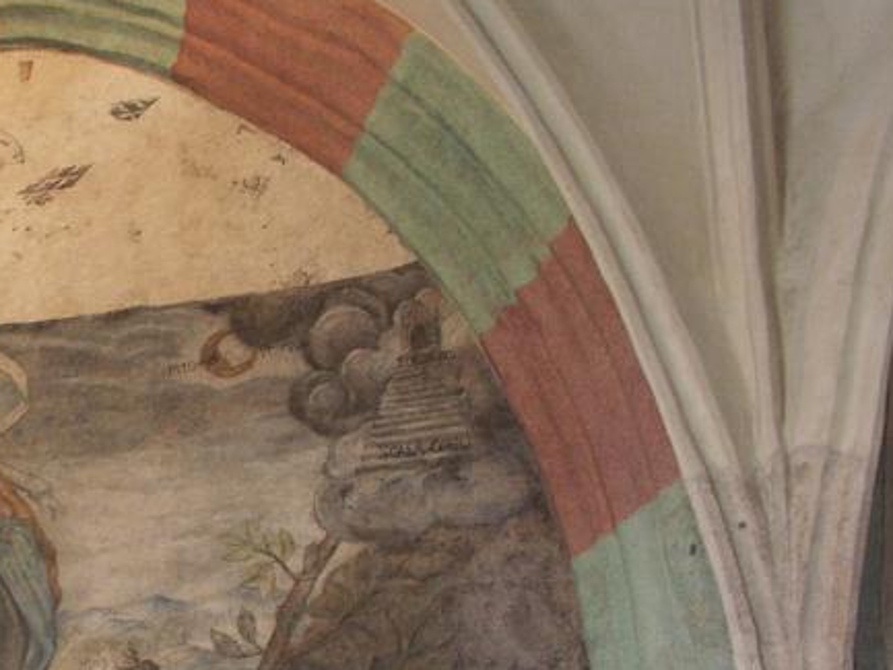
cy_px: 643
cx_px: -54
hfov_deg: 25.6
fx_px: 1832
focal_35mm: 71
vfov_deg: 20.2
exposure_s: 1/8
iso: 200
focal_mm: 7.83
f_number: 2.8
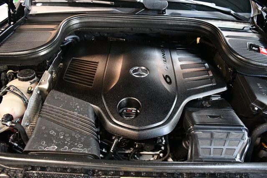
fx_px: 200
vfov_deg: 47.9
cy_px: 89
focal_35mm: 27
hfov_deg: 67.4
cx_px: 134
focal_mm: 18
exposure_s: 1/60
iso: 6400
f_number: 3.5
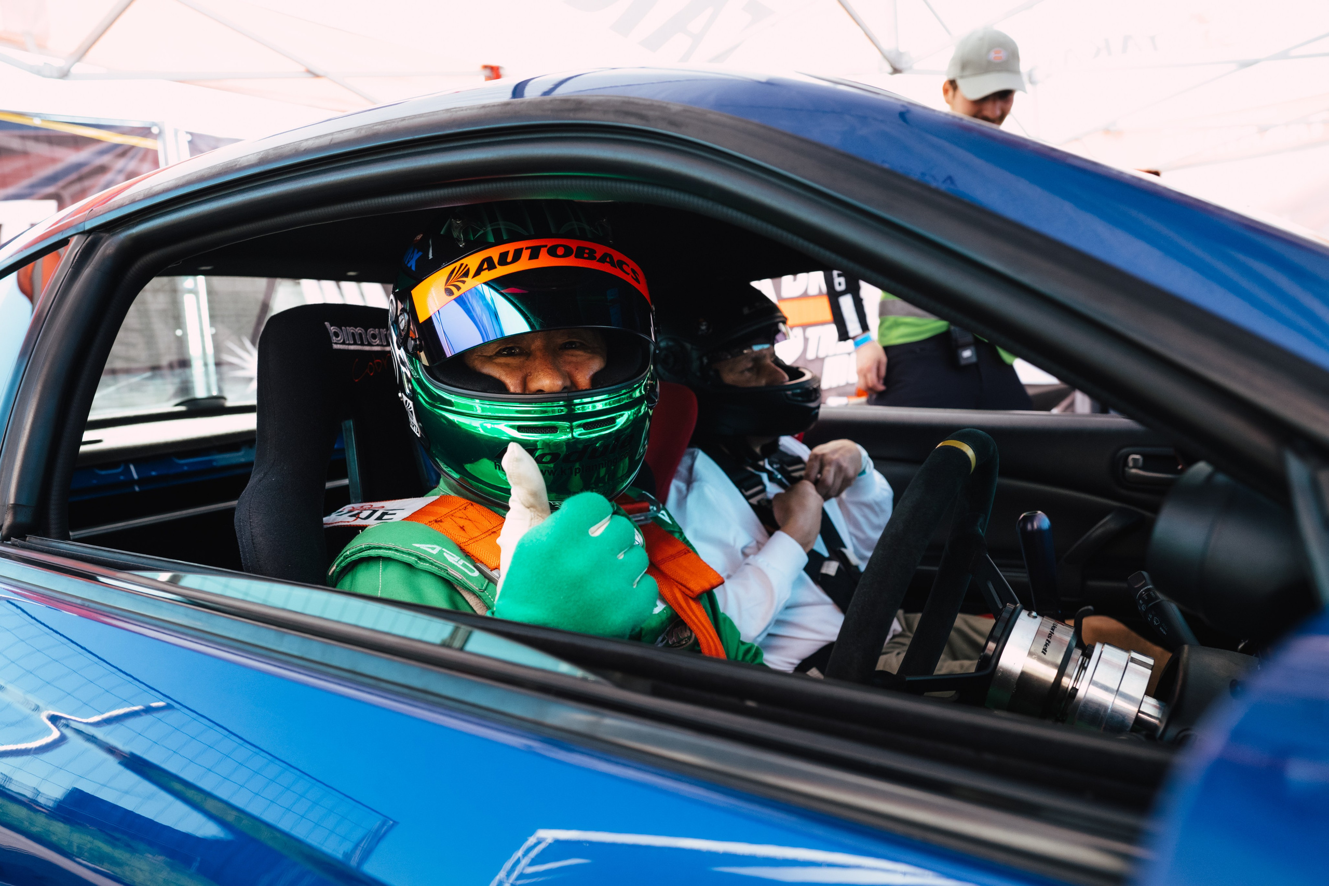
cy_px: 443
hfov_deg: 73.7
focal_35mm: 24
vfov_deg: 53.1
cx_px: 664
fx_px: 886
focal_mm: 24
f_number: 4.5
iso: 2000
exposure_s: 1/1000
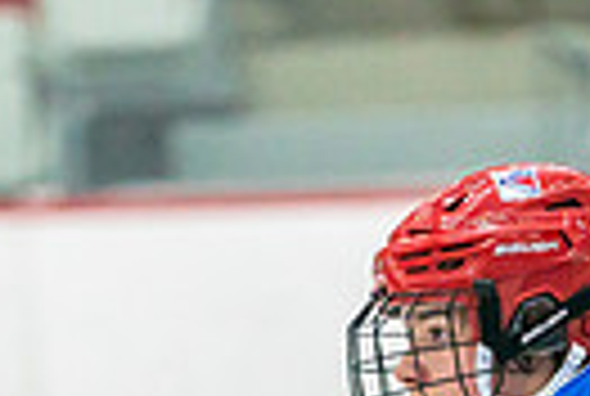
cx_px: 558
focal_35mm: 883
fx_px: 14504
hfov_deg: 2.3
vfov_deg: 1.6
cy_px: 866
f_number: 2.8
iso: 3200
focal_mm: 200
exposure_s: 1/1000
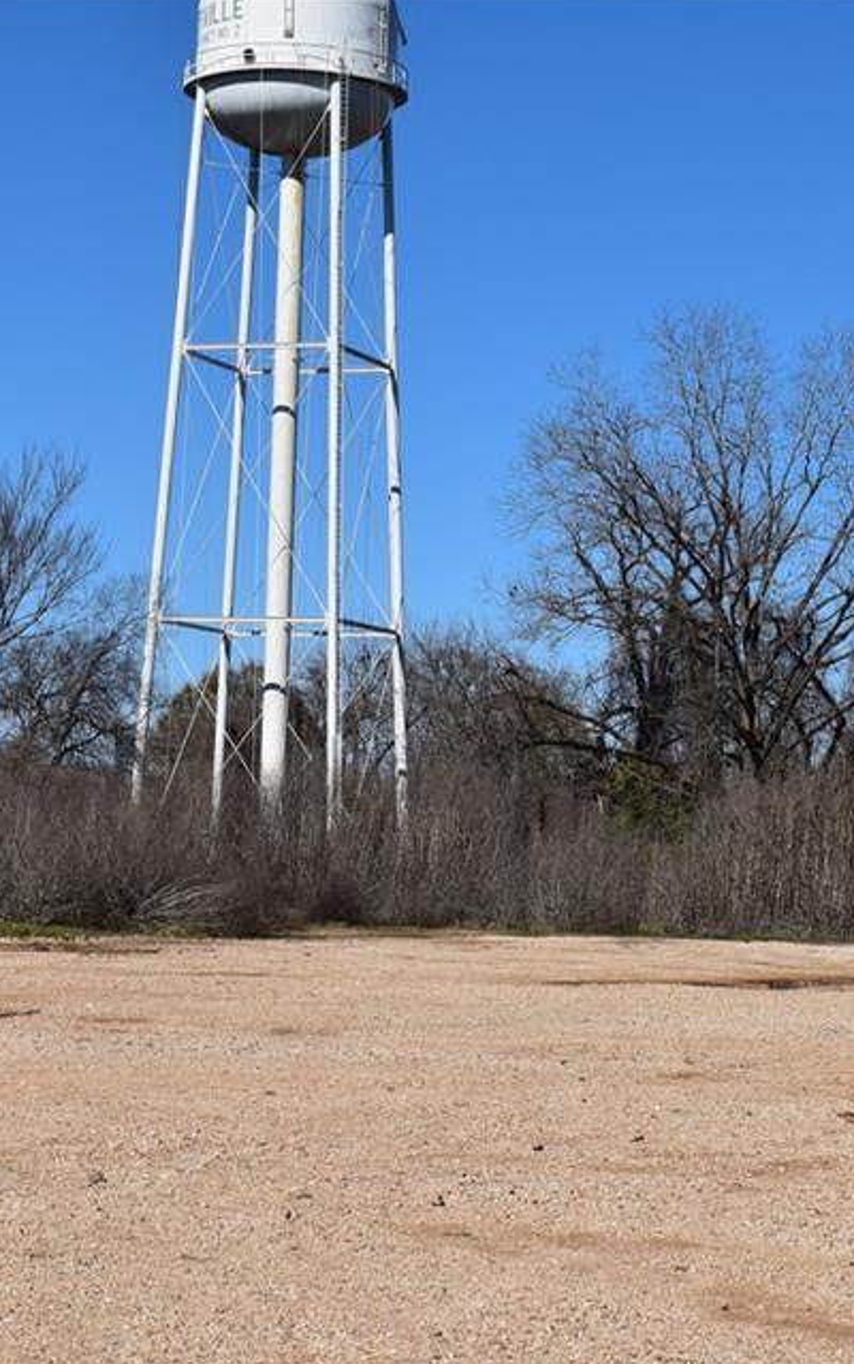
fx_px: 3459
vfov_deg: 22.3
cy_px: 719
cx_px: 461
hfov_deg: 14.1
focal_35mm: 93
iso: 200
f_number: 11
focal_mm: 38
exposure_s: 1/500
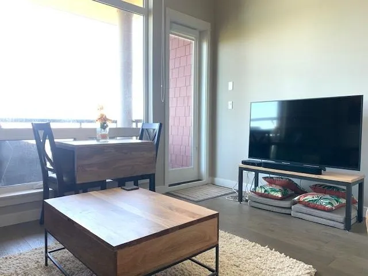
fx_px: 276
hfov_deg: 67.3
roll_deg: -0.4
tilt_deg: -2.0
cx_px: 184
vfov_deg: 53.1
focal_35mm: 26
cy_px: 138
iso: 100
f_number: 1.8
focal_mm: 4.25
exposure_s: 1/63
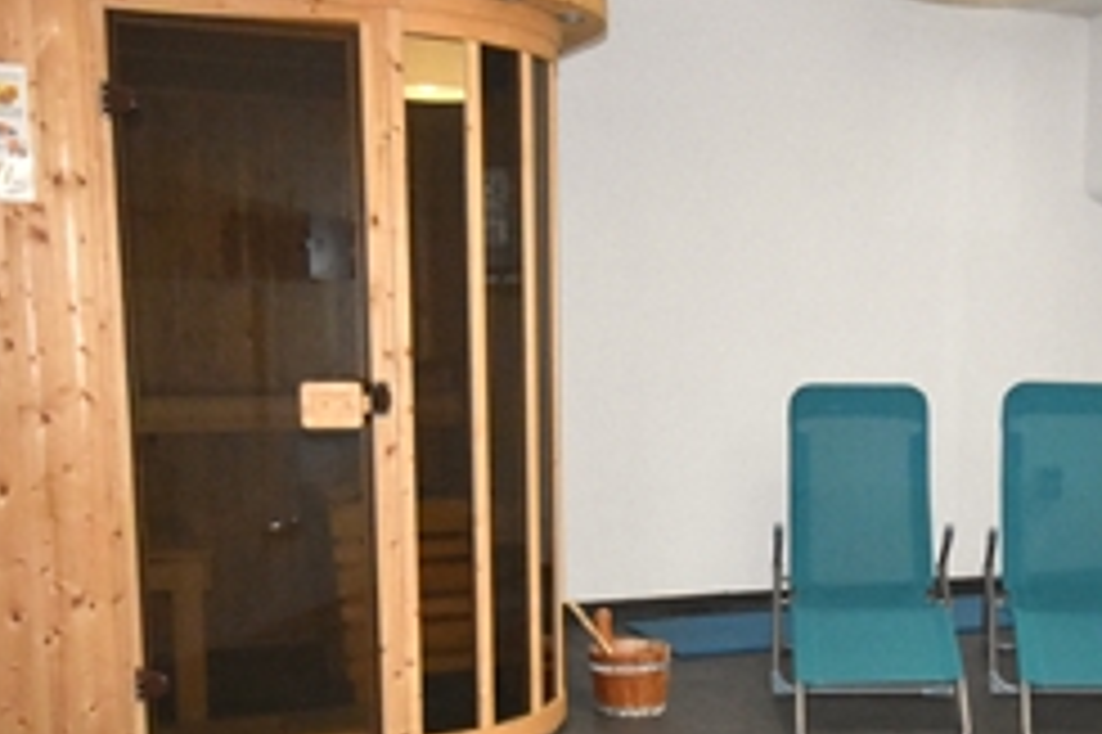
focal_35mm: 52
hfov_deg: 37.1
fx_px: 1591
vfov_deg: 25.7
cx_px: 855
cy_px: 540
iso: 5000
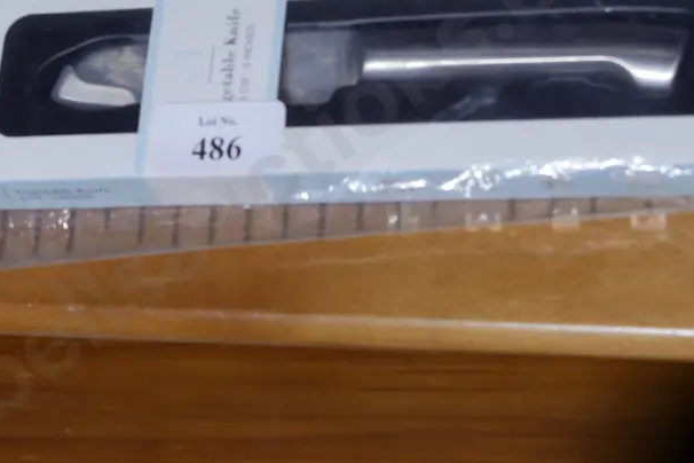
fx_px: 1966
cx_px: 234
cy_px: 211
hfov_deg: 20.0
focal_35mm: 102
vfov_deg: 13.4
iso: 500
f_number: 5.4
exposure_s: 1/60
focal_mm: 29
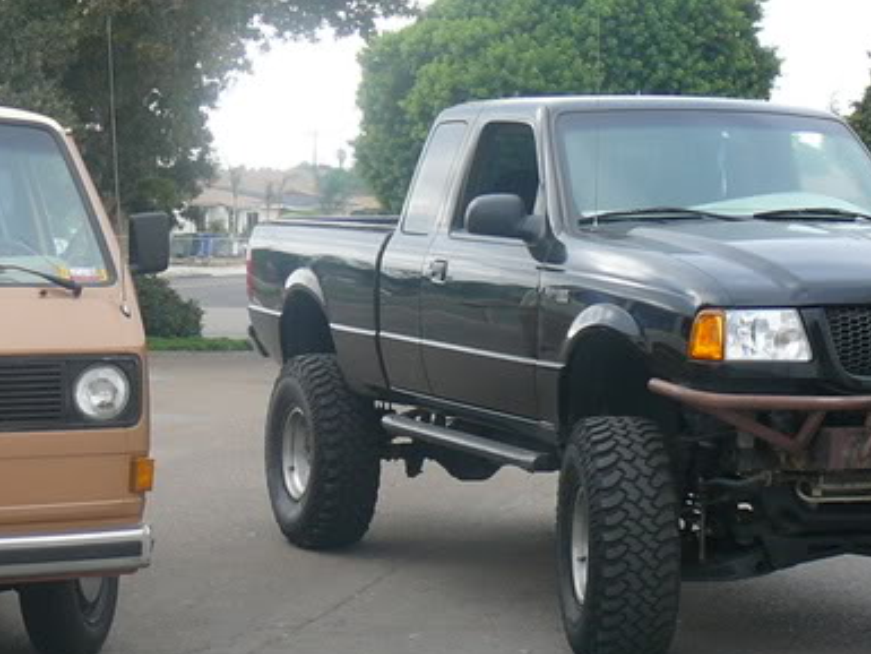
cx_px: 355
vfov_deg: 13.7
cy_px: 405
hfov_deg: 18.2
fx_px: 2718
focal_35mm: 108
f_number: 3.4
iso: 80
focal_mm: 7.8
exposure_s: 1/100
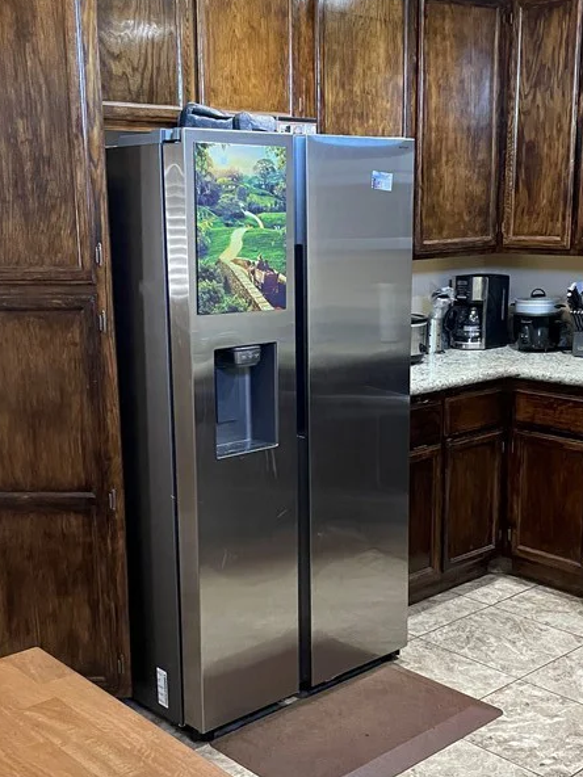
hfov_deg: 32.2
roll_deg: +2.2
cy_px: 442
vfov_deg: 42.0
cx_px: 276
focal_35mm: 45
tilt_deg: -12.1
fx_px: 1011
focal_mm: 4.2
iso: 500
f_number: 1.6
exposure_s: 1/60
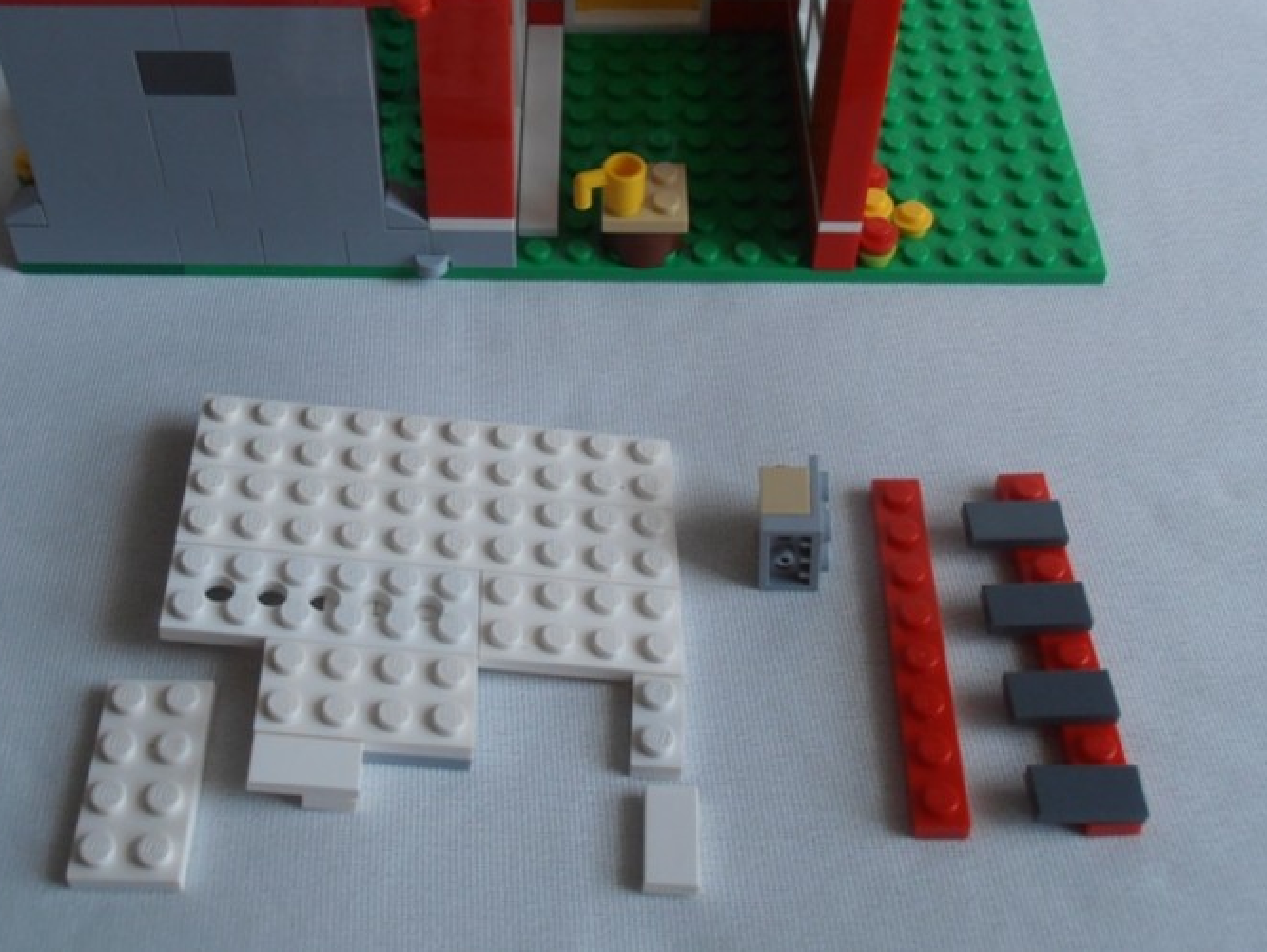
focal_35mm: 50
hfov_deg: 38.1
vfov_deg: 28.9
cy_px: 311
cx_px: 523
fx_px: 1831
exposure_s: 1/125
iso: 80
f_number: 3.9
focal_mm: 6.61
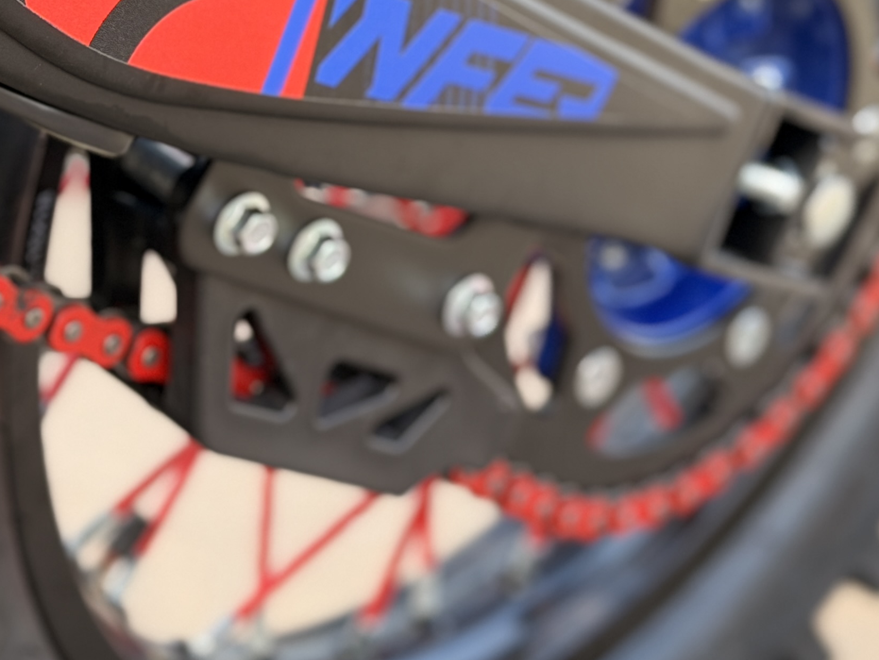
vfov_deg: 12.4
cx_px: 300
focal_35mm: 117
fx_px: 2971
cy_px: -82
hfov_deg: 16.8
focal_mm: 6.76
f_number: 1.78
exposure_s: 1/277
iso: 80
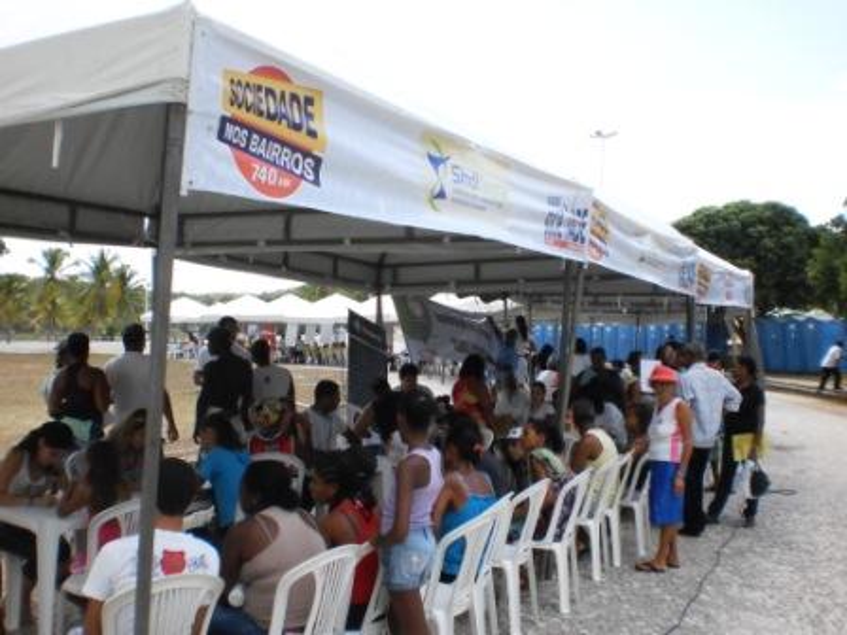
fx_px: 881
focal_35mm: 36
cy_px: 318
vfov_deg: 39.7
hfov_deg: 51.4
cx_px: 424
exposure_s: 1/2000
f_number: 4.6
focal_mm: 6.3
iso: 400
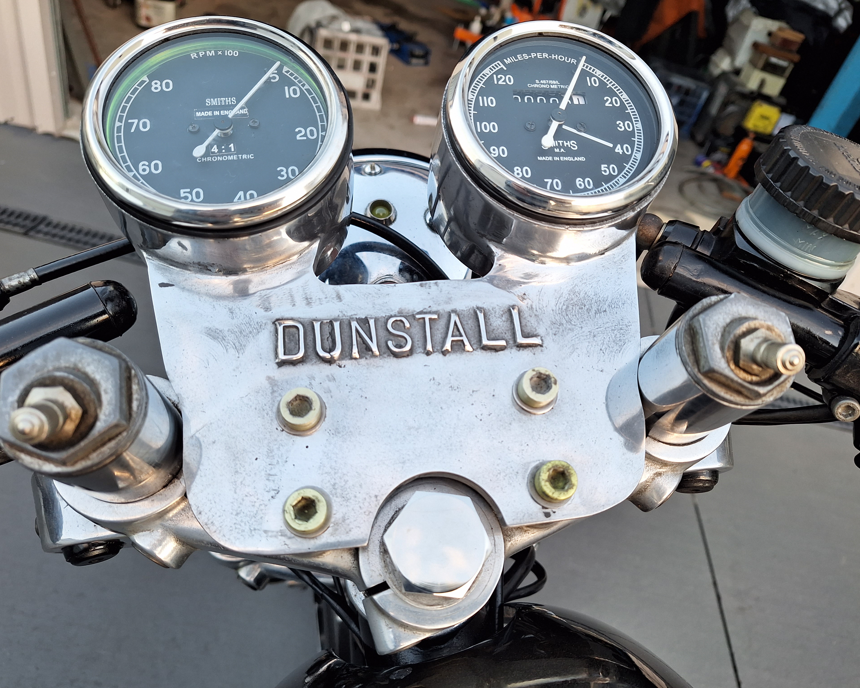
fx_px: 611
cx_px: 437
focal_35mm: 24
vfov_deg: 58.8
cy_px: 343
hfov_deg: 70.3
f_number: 1.8
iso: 50
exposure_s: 1/100
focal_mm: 5.54
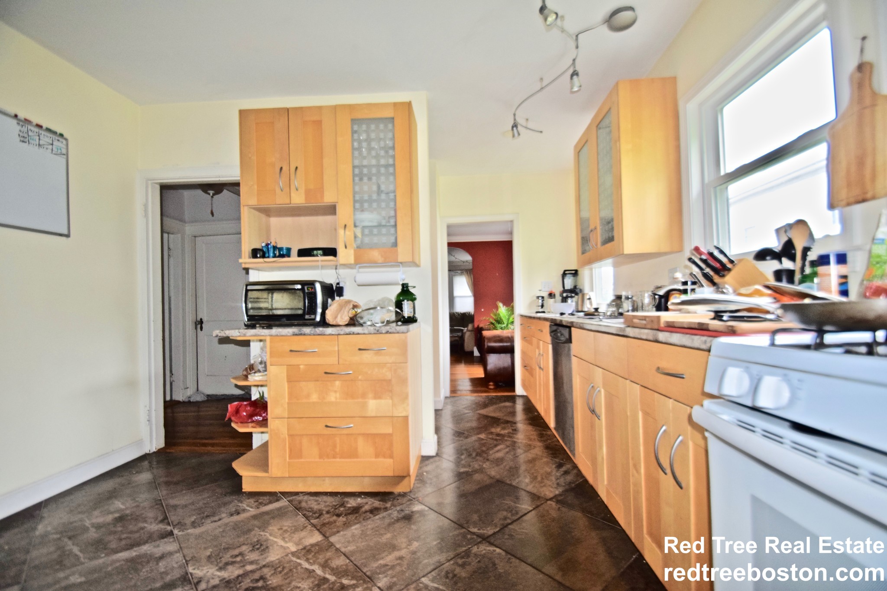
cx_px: 444
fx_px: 370
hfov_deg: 100.4
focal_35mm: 15
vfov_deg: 77.3
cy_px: 296
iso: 800
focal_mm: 10
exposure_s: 1/60
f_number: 3.5
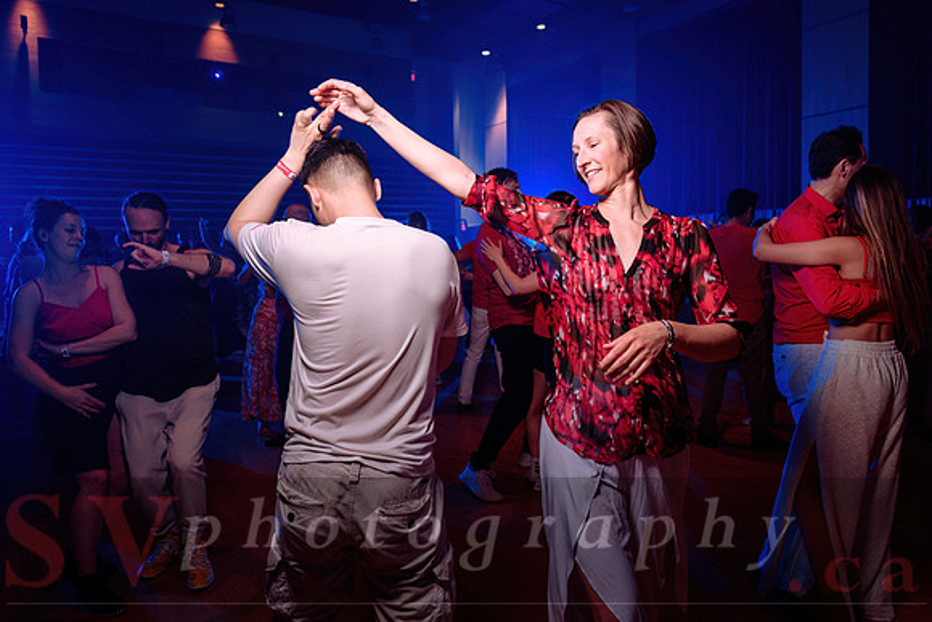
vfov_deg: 48.8
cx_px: 481
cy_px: 279
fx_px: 685
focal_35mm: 26
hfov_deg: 68.4
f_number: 2.8
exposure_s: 1/60
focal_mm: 24
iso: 800
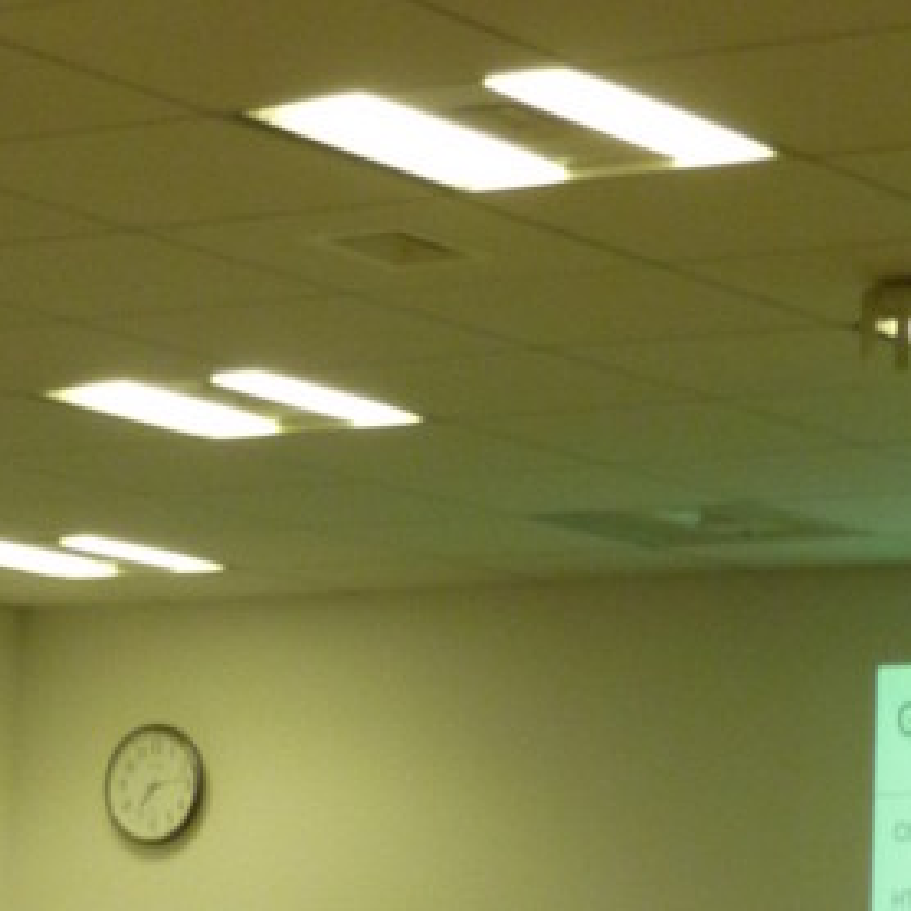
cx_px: 200
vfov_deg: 11.9
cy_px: 872
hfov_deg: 12.0
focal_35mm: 145
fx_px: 4317
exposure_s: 1/30
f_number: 3.7
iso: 250
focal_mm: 6.9
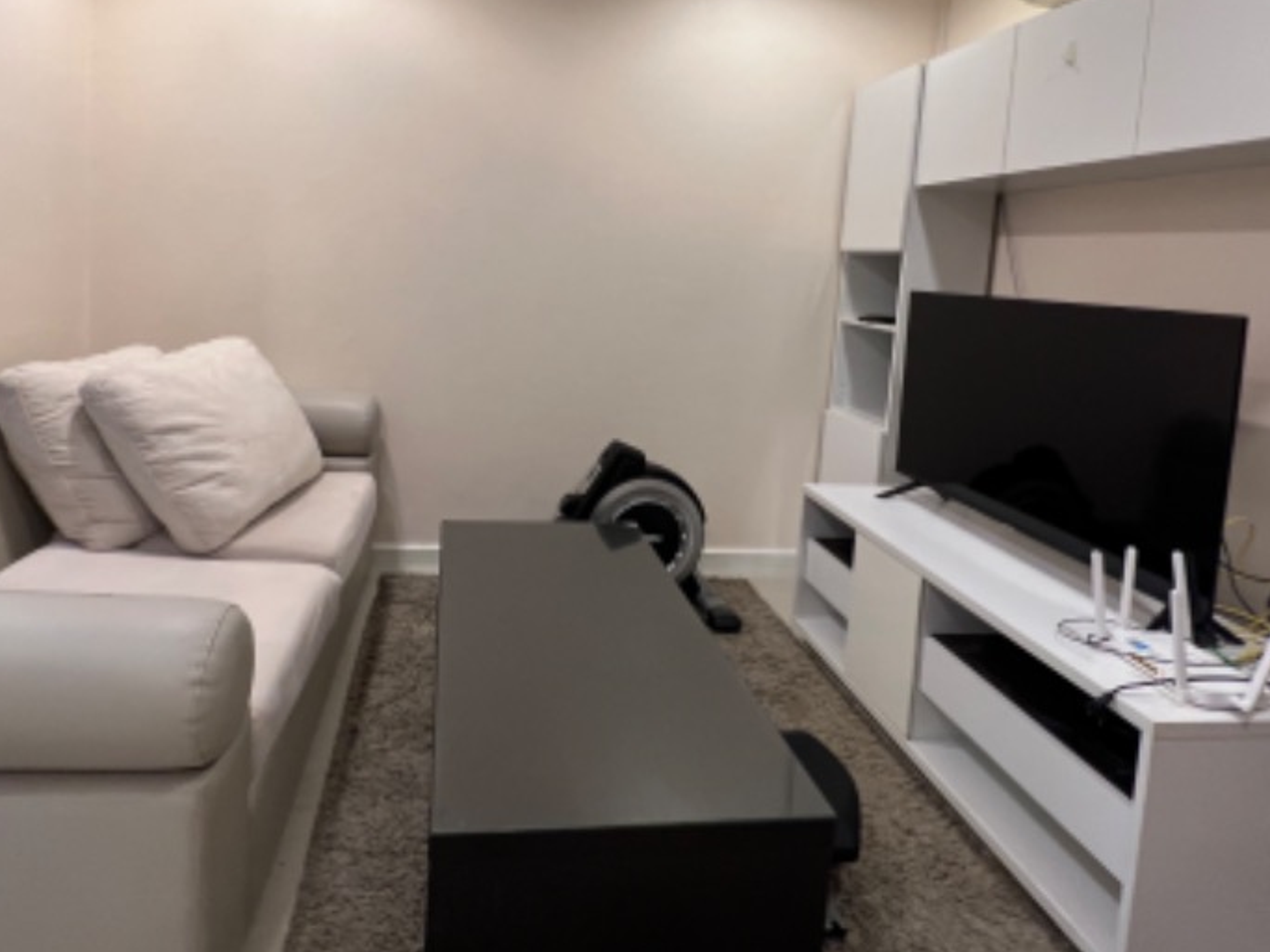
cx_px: 550
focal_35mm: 19
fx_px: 697
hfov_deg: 84.2
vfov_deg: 66.8
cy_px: 317
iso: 125
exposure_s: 1/50
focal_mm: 1.57
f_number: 1.8
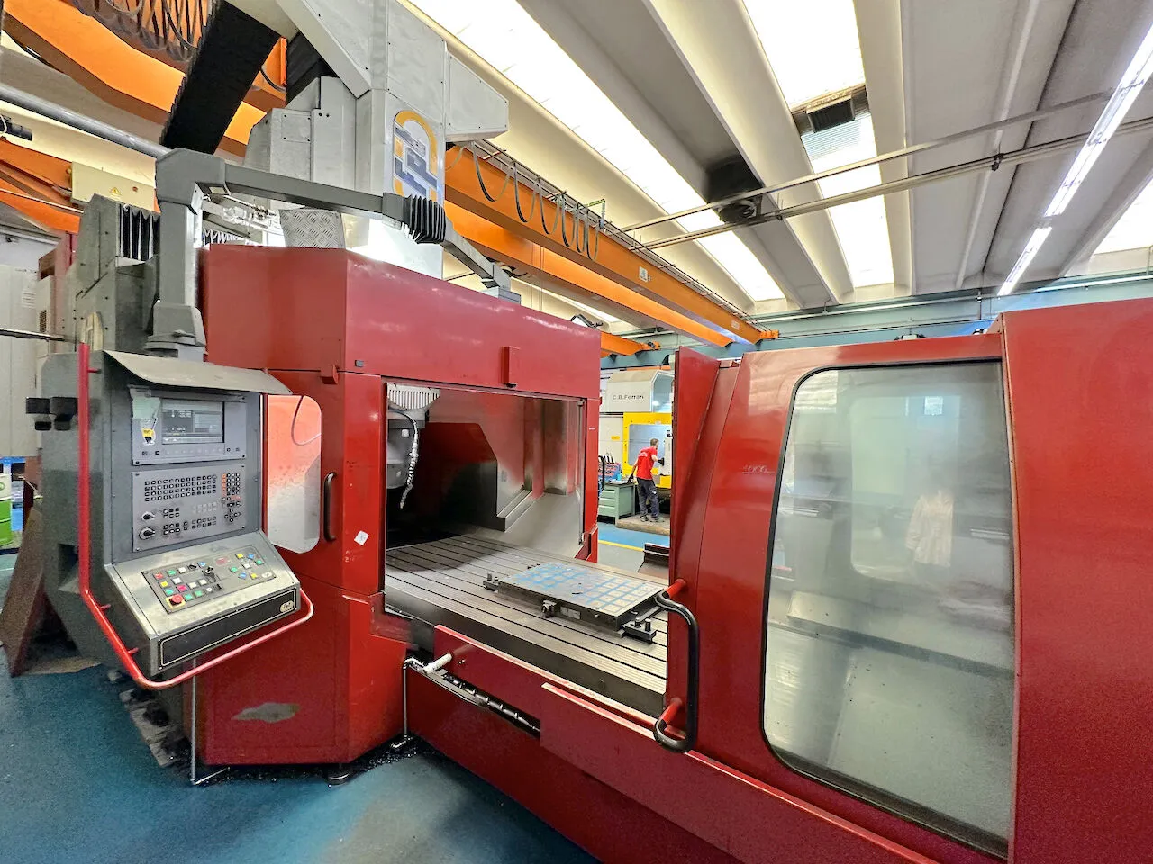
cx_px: 576
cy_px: 432
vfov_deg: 85.7
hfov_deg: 102.1
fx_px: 466
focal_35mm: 14
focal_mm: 2.22
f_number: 2.2
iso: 400
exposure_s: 1/50
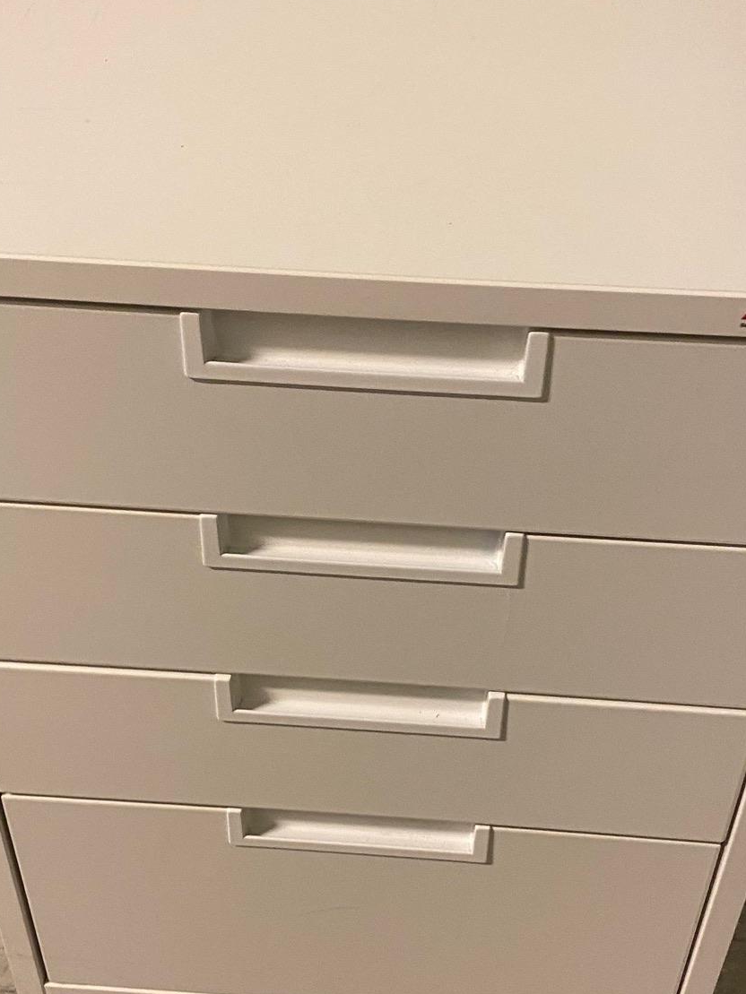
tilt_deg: -43.8
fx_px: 1379
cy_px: 574
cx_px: 375
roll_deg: -2.0
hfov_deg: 30.3
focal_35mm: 48
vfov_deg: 39.6
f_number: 1.8
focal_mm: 4.25
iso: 320
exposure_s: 1/50
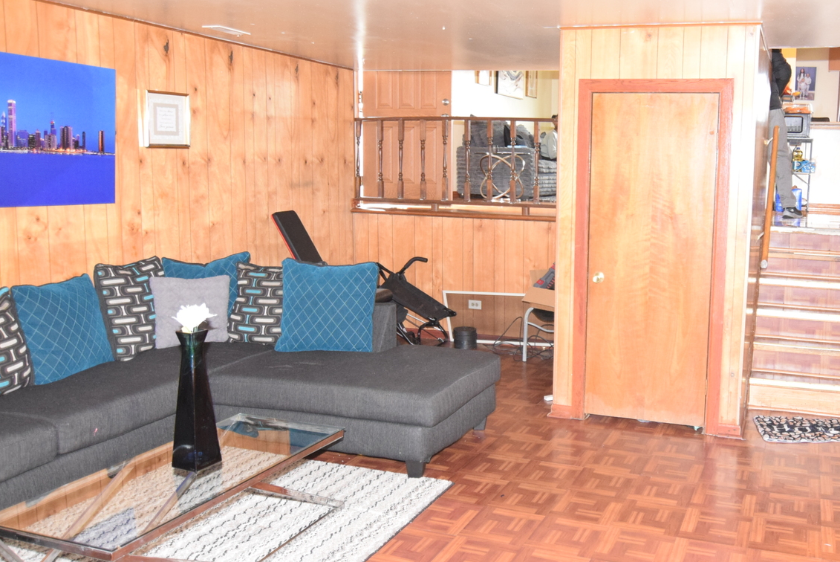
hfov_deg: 59.8
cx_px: 586
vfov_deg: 43.6
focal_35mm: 30
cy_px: 254
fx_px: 701
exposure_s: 1/60
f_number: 2.8
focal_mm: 14
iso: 2500
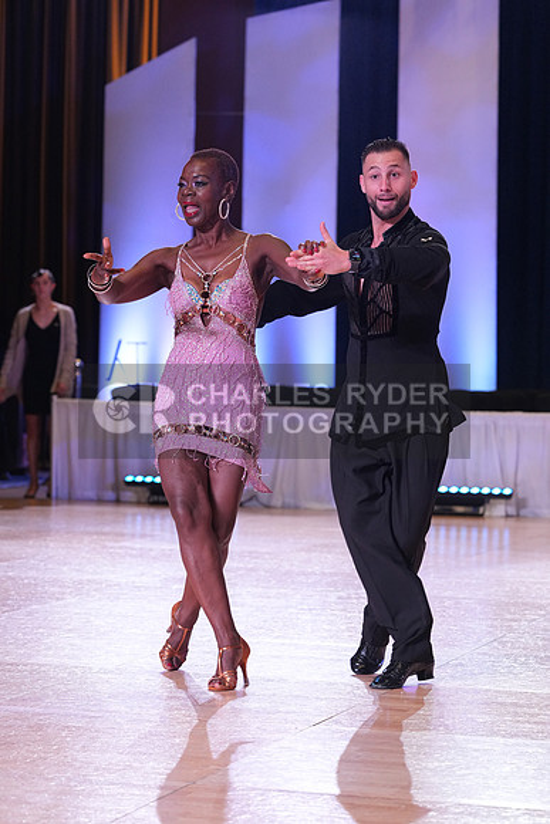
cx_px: 275
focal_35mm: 96
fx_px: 2199
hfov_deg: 14.3
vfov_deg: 21.2
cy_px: 412
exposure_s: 1/250
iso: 2500
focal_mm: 96
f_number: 4.5
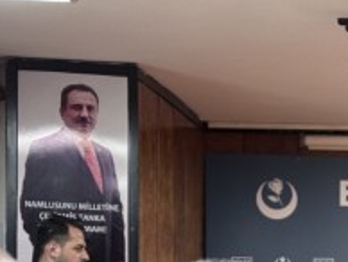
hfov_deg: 11.9
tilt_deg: -0.5
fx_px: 1590
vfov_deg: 9.1
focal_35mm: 158
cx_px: 529
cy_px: 404
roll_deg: -0.5
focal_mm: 6.76
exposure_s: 1/50
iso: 100
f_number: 1.78
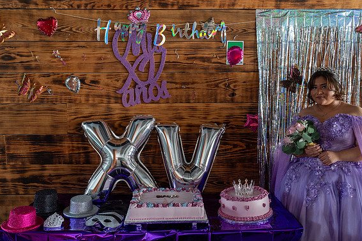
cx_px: 185
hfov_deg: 53.1
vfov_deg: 36.9
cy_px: 123
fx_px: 362
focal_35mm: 36
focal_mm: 35
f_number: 4
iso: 1250
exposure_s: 1/200
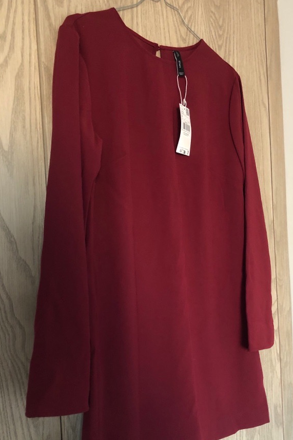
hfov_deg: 38.6
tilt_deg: -1.6
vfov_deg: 55.8
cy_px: 236
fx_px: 415
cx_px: 187
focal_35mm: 34
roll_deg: +3.2
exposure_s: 1/15
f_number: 1.8
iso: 100
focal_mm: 3.99
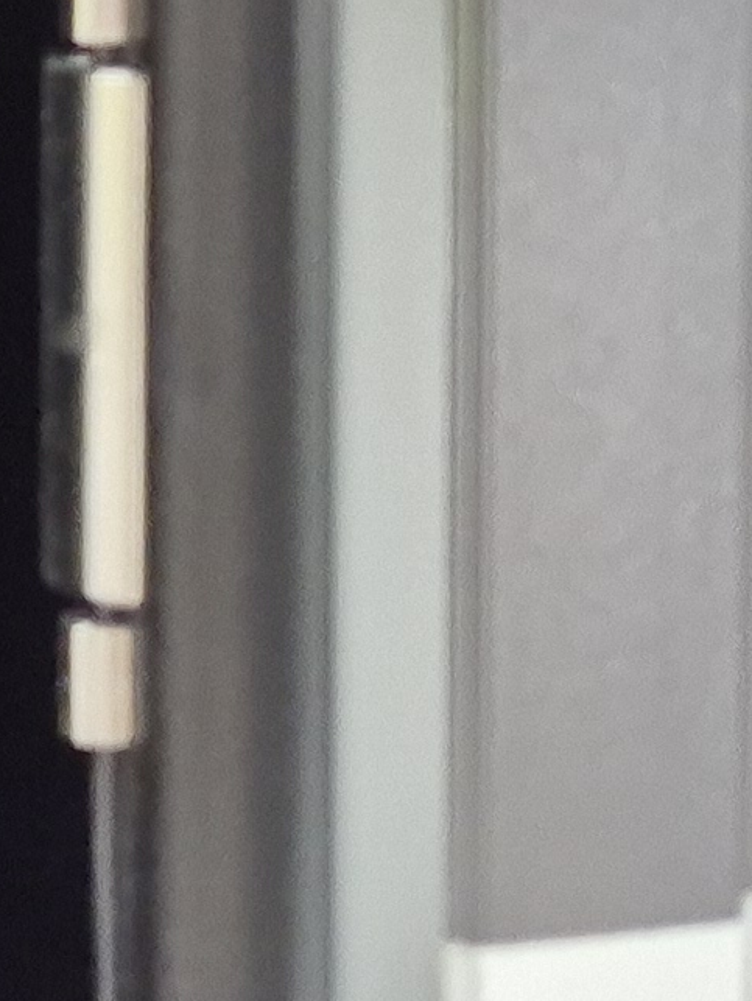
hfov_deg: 8.7
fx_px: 4138
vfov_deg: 13.6
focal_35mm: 143
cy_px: 36
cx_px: -1440
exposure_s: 1/180
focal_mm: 5.4
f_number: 1.8
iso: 80
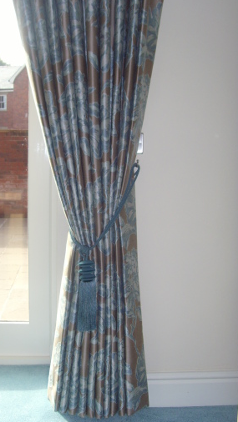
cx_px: 89
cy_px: 211
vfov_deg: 47.3
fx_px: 482
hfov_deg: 27.6
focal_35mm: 43
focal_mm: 6.6
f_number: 3.5
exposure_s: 1/250
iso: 100
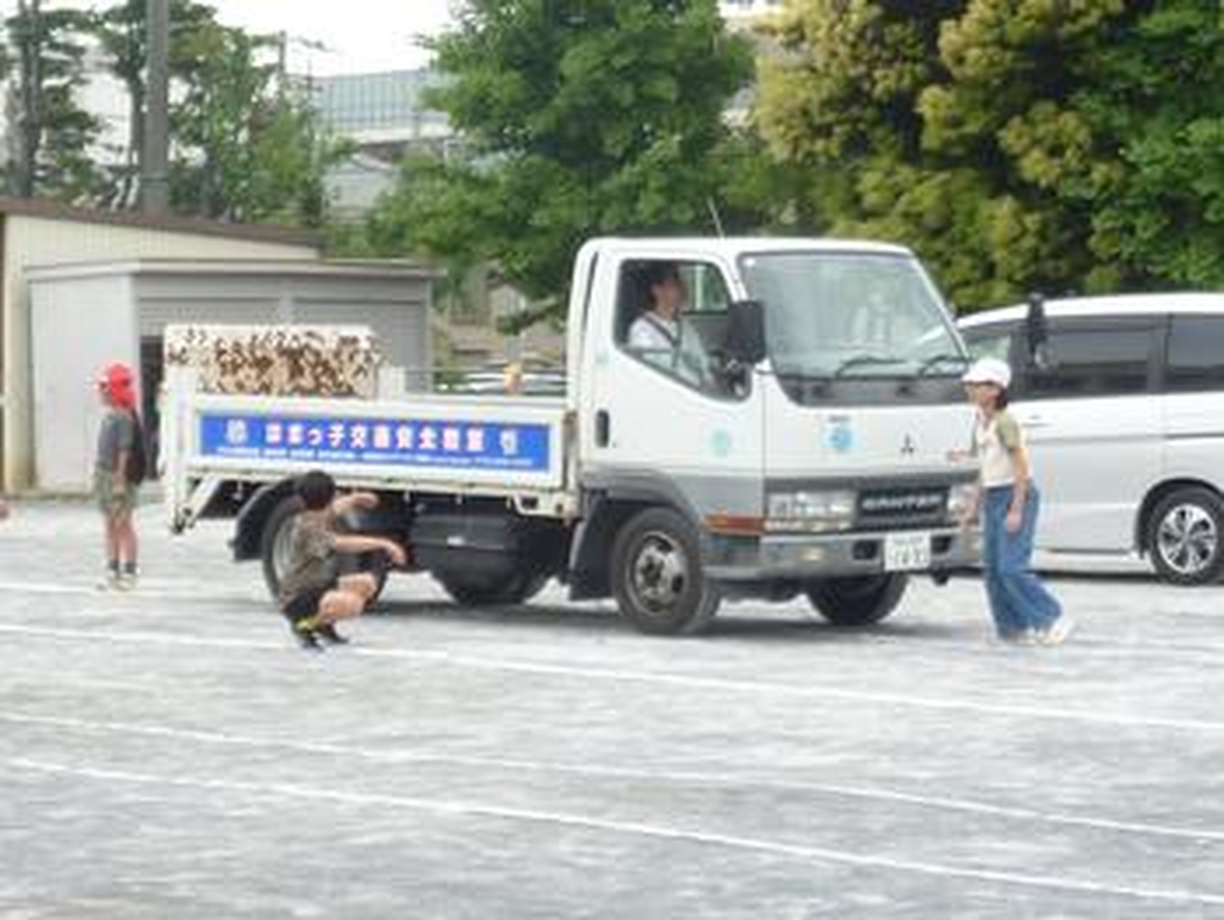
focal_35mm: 113
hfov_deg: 17.4
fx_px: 3998
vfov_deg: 13.1
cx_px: 612
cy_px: 460
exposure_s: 1/320
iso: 80
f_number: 4
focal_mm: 10.3
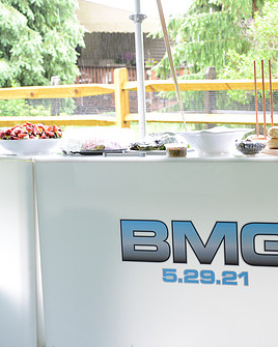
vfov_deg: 15.8
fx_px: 1255
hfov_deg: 12.6
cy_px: 185
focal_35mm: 122
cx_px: 121
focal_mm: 75
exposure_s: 1/60
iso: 1250
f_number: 5.6
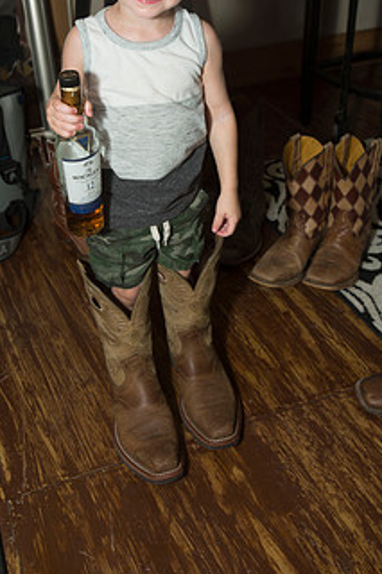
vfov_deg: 43.0
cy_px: 187
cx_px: 162
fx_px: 717
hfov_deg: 29.8
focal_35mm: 45
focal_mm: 32
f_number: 5.6
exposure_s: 1/125
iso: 320
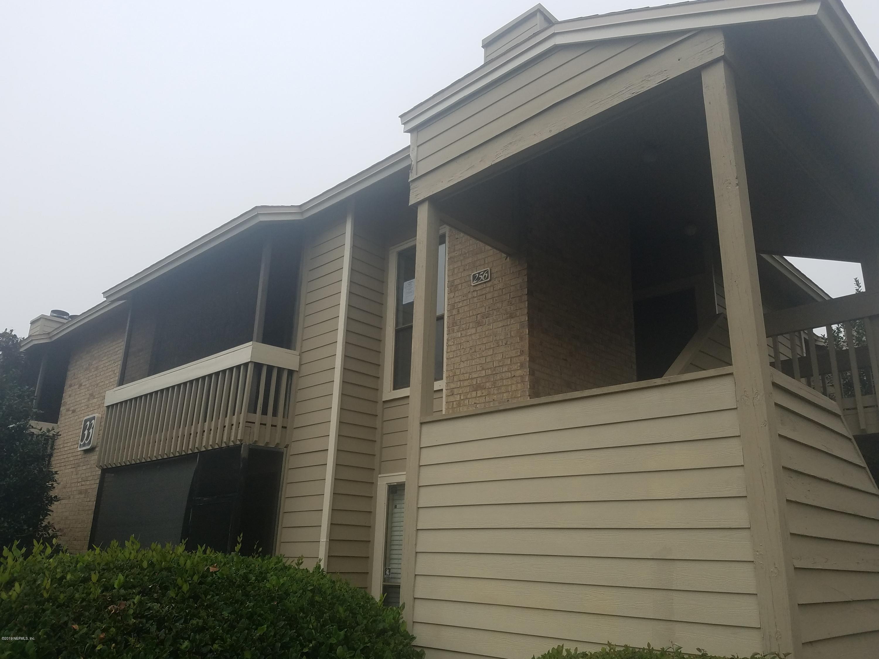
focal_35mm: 26
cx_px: 440
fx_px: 660
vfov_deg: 53.1
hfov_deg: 67.3
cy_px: 330
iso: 50
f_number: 1.7
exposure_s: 1/1264
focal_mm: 4.2
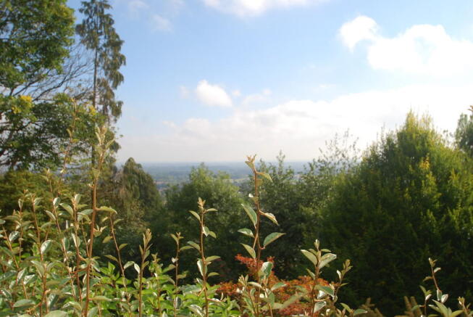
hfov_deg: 53.1
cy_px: 158
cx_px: 236
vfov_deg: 37.0
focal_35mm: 36
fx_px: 474
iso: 100
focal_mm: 24
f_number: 8
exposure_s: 1/200
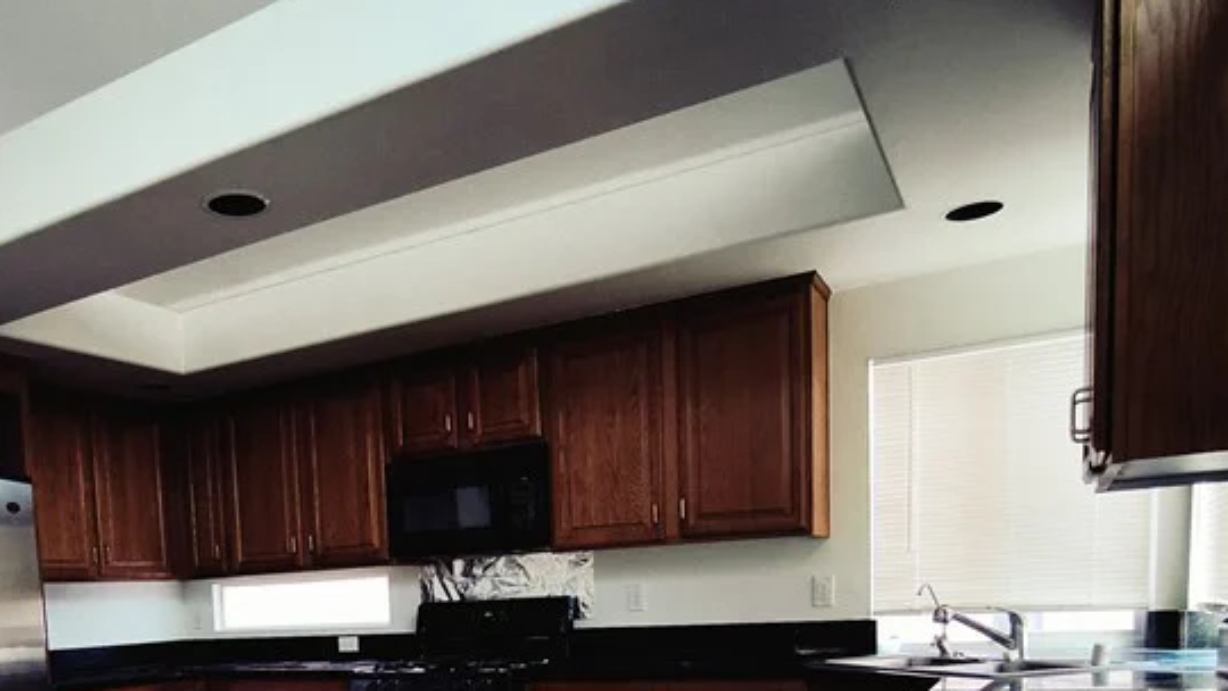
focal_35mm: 31
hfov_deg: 60.9
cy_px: 702
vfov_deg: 34.2
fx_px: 1010
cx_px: 393
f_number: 2.2
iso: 250
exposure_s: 1/40
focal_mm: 1.91
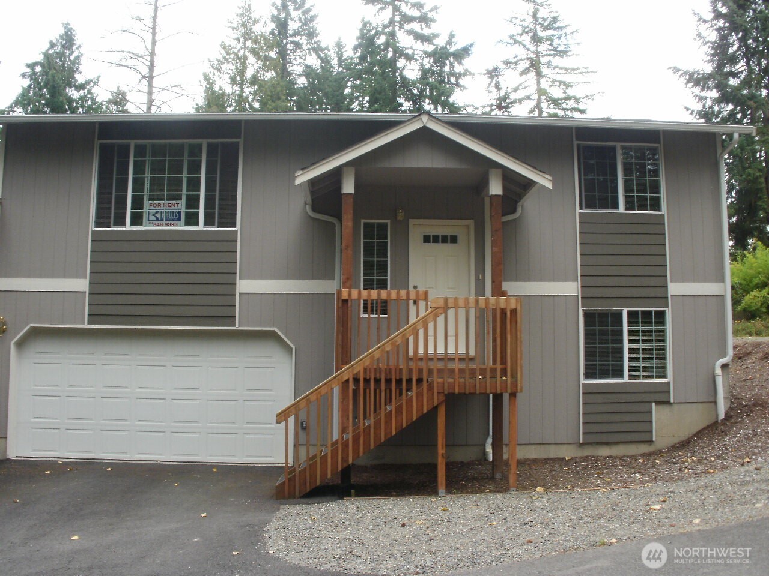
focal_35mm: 36
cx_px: 384
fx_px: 800
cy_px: 288
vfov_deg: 39.7
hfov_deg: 51.4
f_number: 5.6
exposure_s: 1/80
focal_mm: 6.3
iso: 100
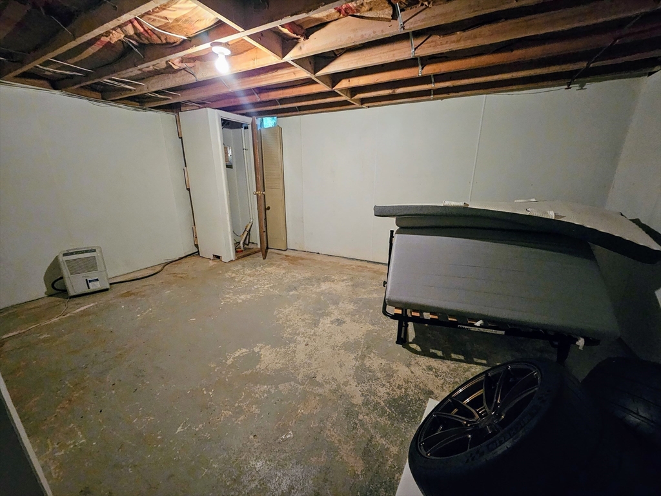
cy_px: 248
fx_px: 248
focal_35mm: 13
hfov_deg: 106.2
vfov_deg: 89.9
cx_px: 330
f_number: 2.2
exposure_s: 1/24
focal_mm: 1.74
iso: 800
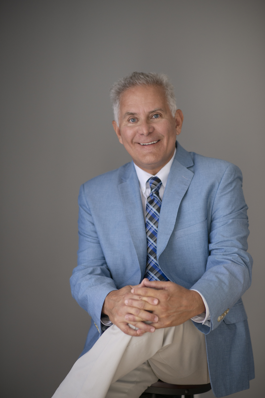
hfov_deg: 16.1
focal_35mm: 85
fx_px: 938
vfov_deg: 23.9
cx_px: 132
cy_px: 199
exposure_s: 1/250
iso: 1000
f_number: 2.2
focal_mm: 85
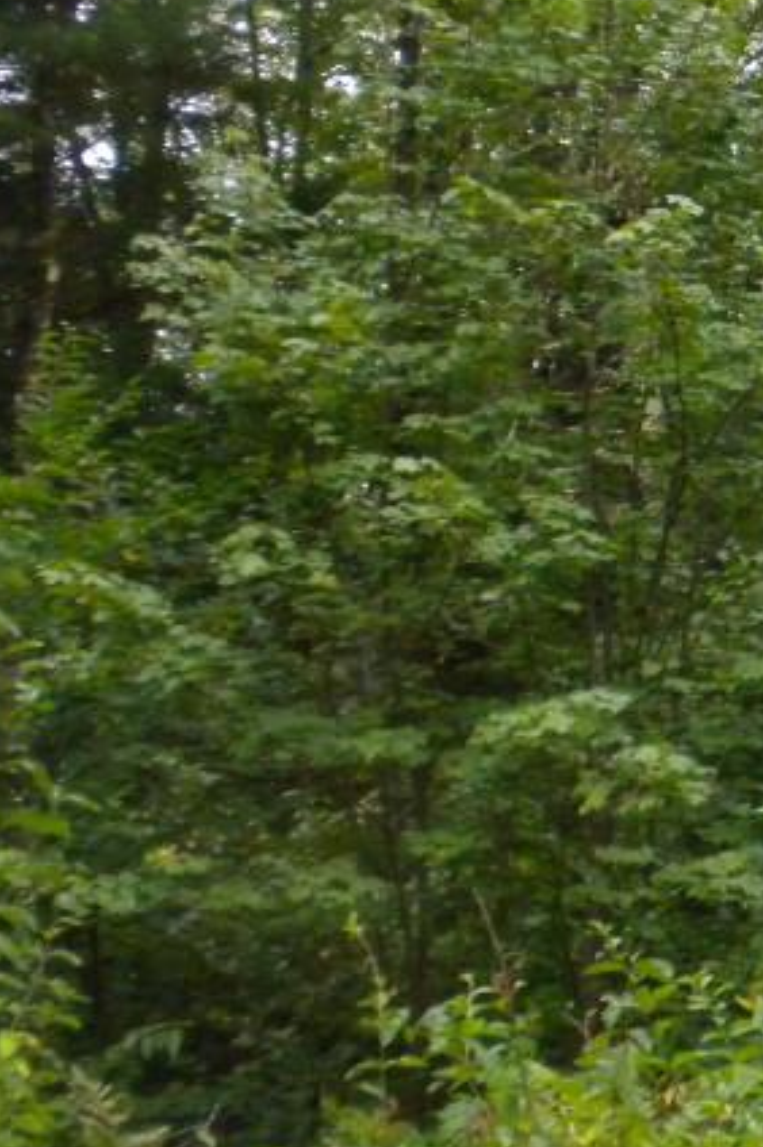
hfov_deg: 13.4
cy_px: 346
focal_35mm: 93
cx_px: 1310
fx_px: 2961
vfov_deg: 21.8
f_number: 3.5
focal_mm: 6.6
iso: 400
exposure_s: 1/615
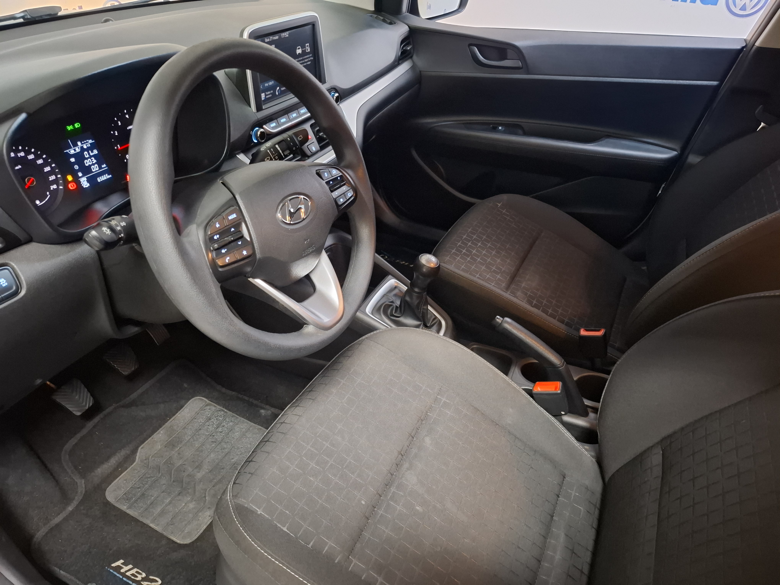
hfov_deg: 73.9
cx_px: 390
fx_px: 518
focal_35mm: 23
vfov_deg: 58.9
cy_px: 292
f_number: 1.8
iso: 1000
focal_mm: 5.54
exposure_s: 1/20
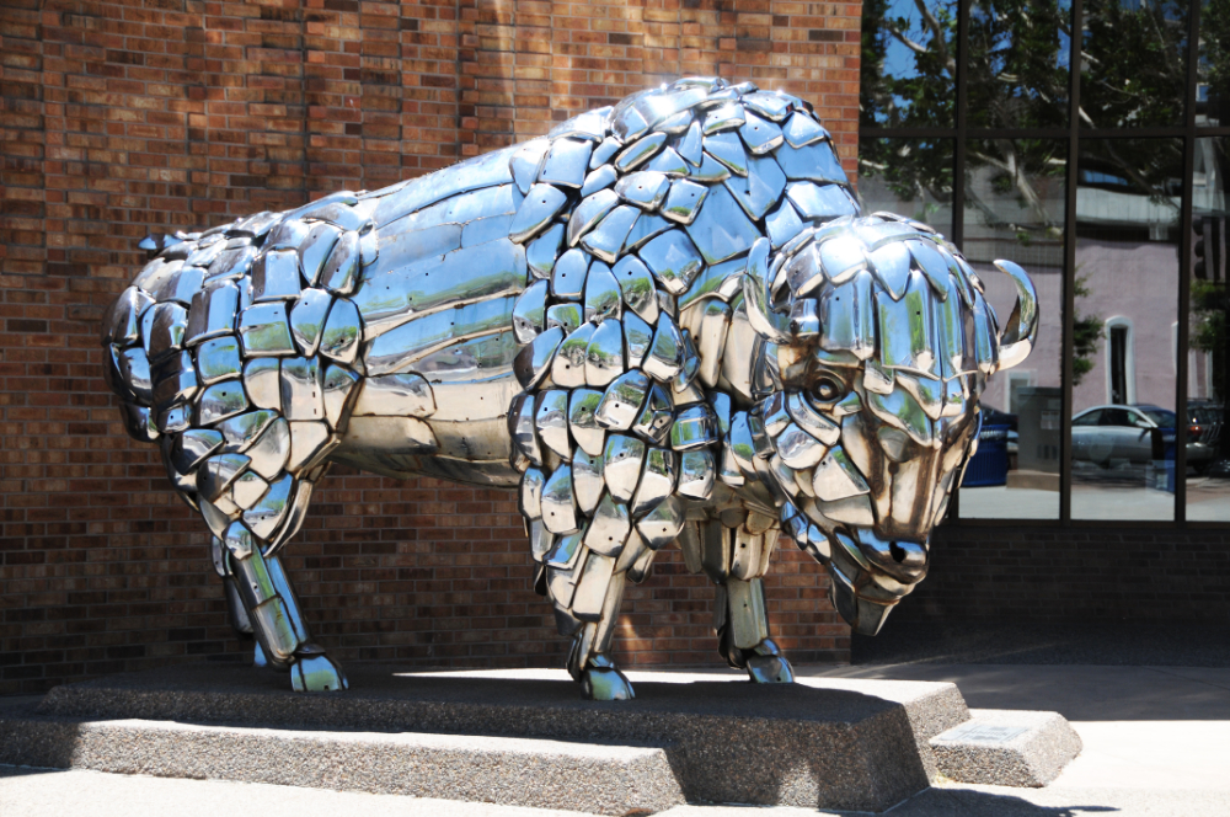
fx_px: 2866
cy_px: 408
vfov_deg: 16.2
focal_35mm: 84
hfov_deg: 24.2
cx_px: 615
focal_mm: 56
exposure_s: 1/500
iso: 250
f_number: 7.1
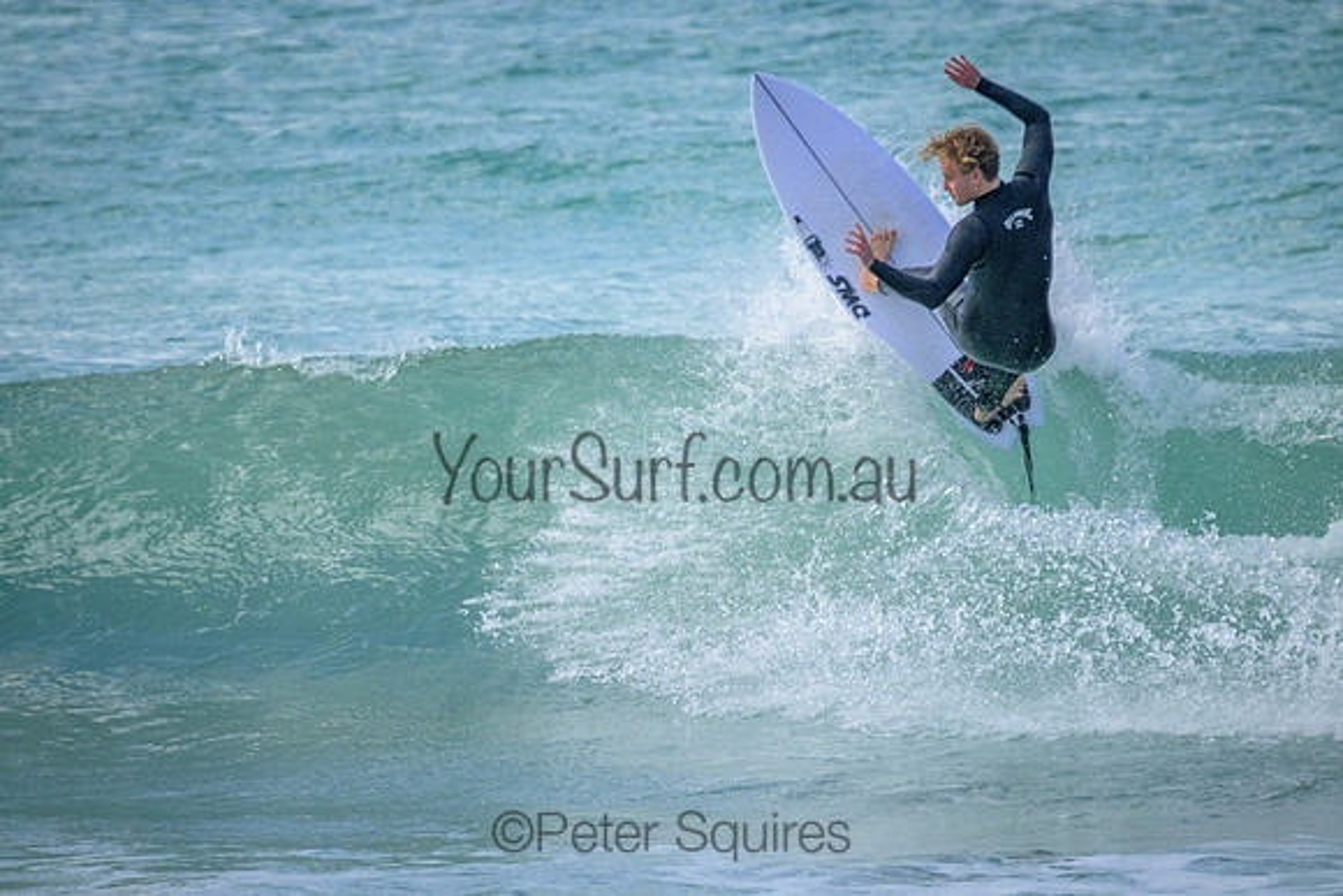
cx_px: 672
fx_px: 29850
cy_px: 448
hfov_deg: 2.6
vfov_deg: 1.7
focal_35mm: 800
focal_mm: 800
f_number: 11
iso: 4000
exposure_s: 1/1250
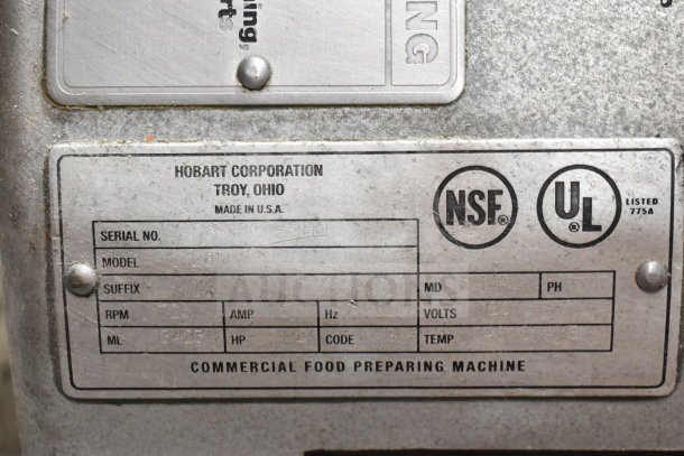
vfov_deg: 23.8
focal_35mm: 57
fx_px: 1083
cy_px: 228
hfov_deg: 35.0
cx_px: 342
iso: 1250
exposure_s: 1/60
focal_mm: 38
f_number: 4.8
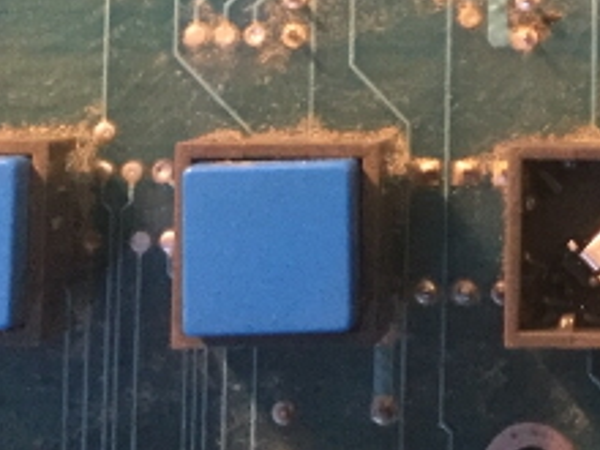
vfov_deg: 12.6
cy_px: -90
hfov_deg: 16.4
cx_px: 715
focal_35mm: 115
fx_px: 1993
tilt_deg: -70.5
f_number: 2.4
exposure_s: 1/33
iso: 200
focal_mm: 3.3
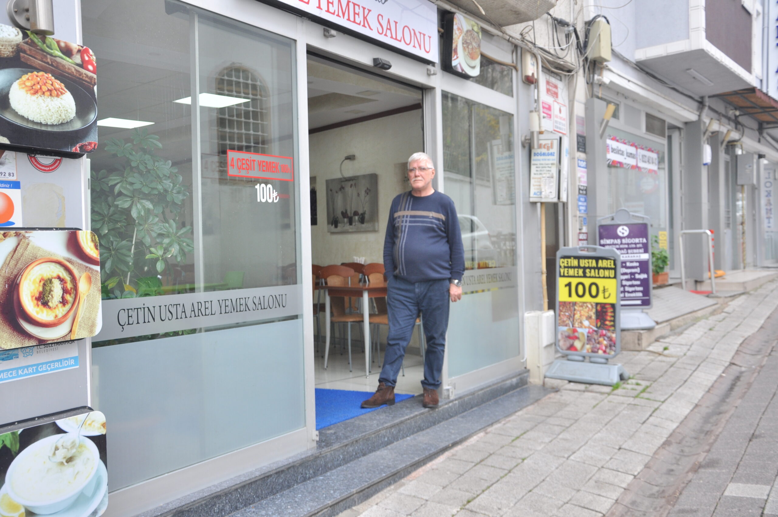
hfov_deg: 53.2
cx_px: 389
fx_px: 777
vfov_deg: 36.8
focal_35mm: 36
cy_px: 258
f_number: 4
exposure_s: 1/60
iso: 250
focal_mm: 24
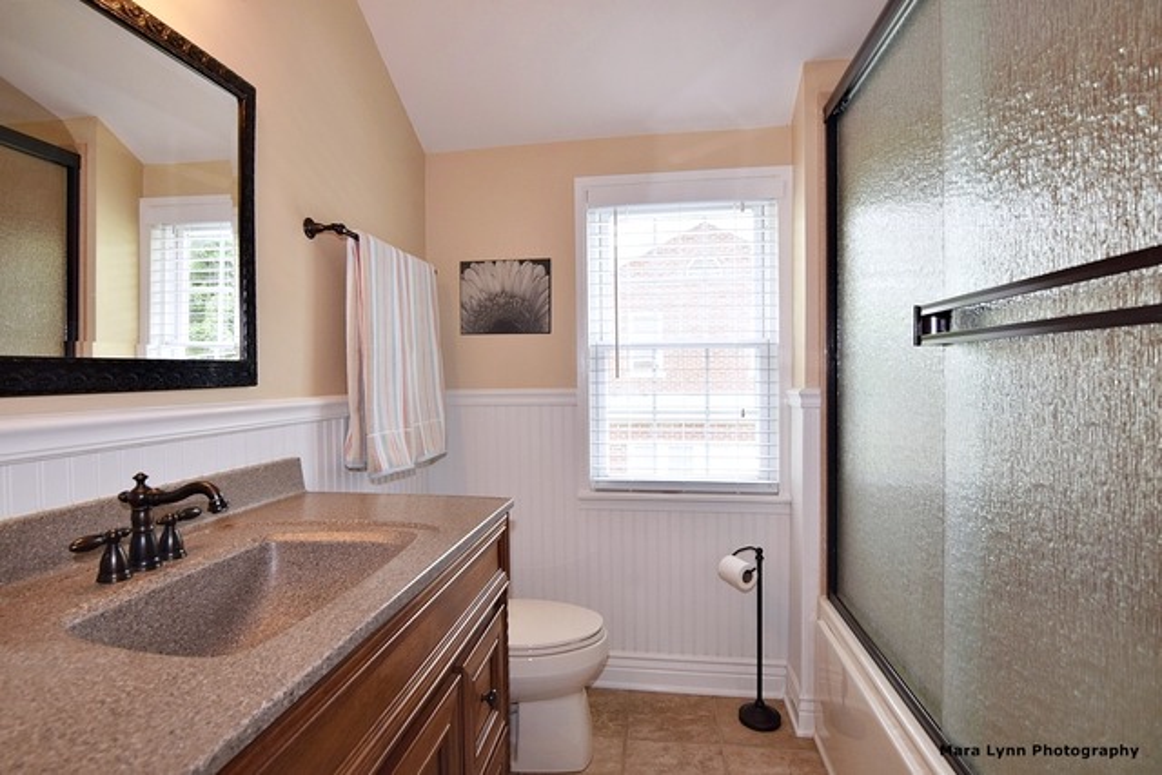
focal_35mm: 16
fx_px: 533
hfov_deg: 95.0
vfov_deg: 72.1
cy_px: 388
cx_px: 581
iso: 500
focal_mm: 11
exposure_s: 1/125
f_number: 5.6
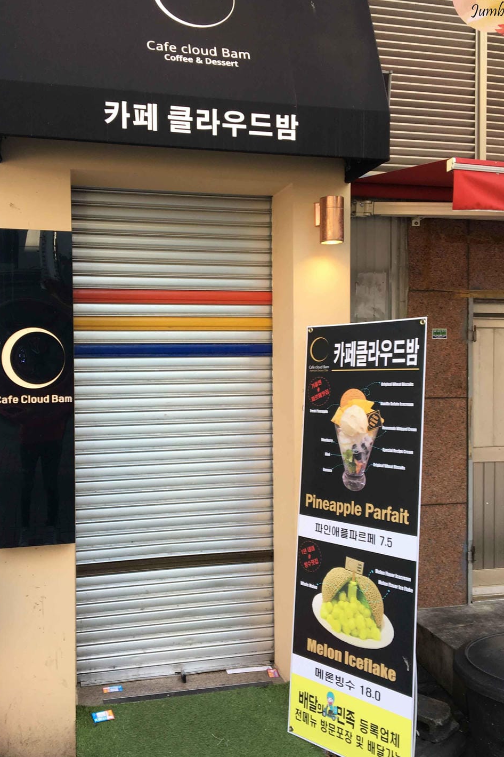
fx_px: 714
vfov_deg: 55.8
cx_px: 219
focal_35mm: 34
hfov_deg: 38.8
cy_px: 373
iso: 25
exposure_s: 1/120
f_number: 2.2
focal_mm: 4.15
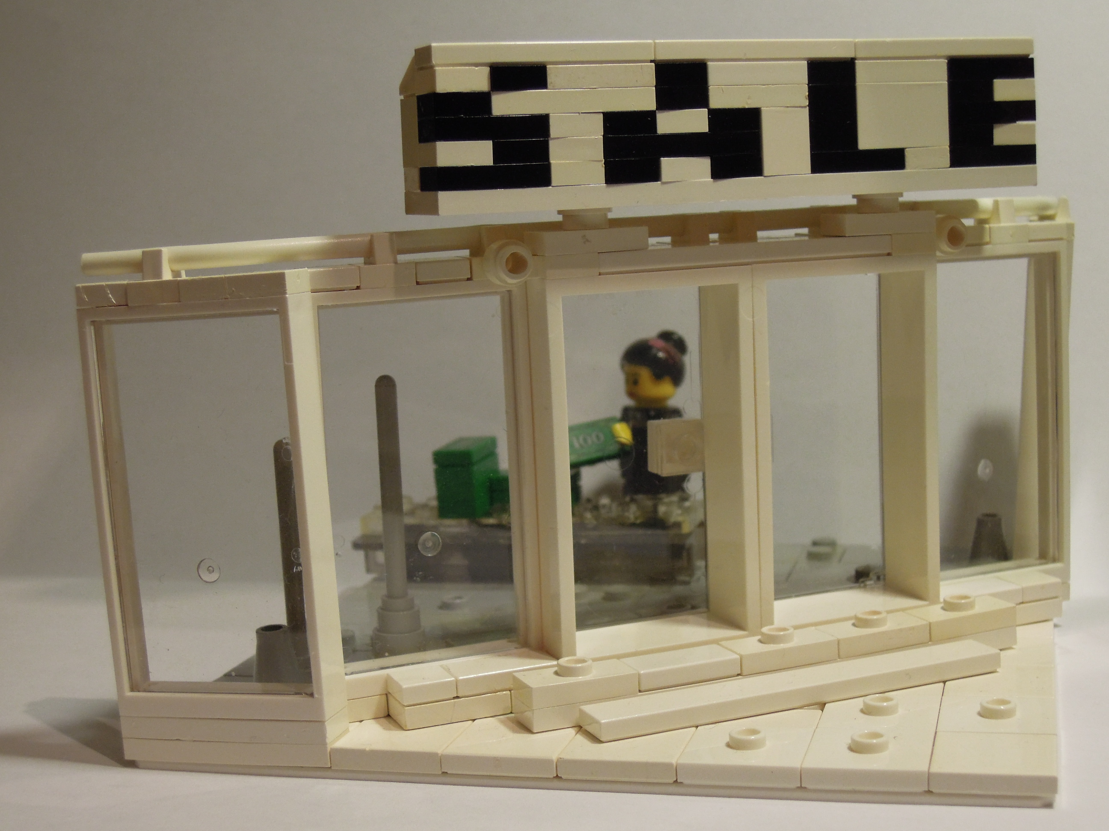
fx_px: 1762
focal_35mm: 55
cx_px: 554
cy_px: 416
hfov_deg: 34.9
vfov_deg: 26.6
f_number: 4
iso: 400
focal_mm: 9.9
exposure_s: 1/50
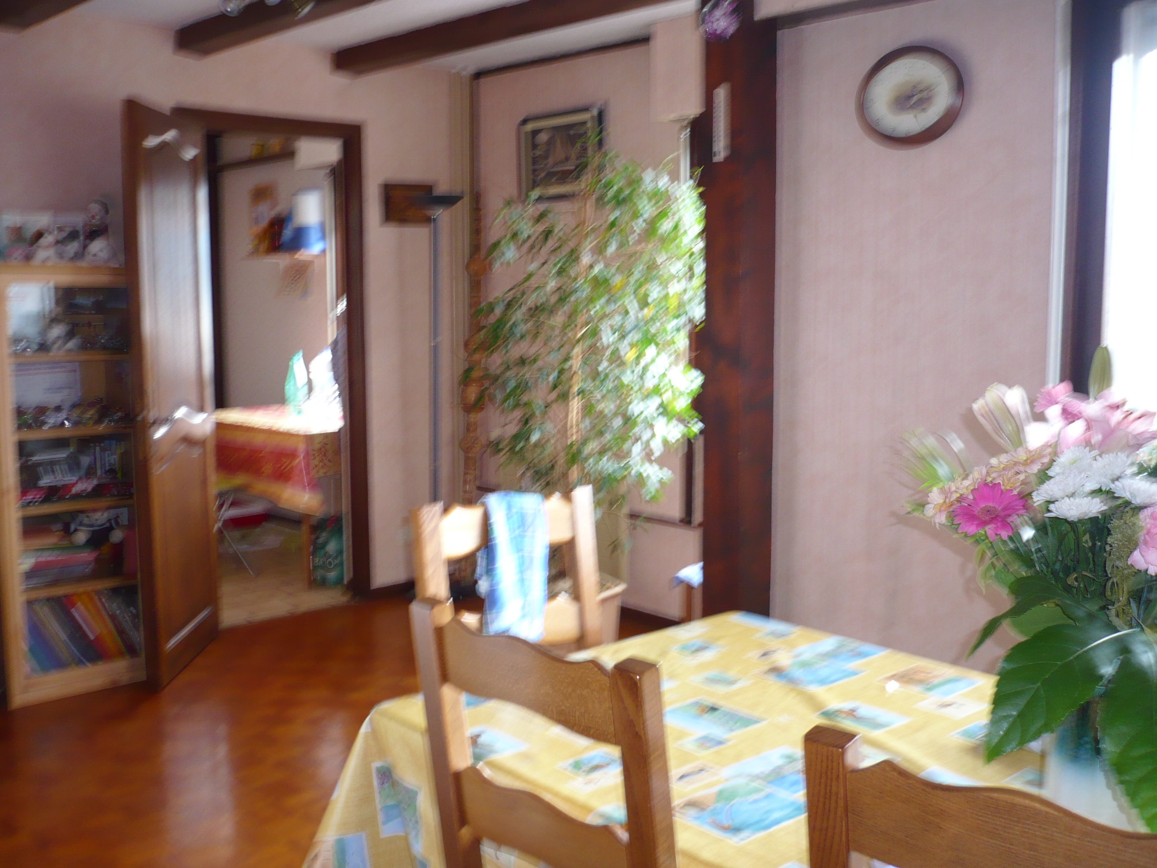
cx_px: 578
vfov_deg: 40.7
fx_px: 1170
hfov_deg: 52.6
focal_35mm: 35
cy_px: 434
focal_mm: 5.8
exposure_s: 1/13
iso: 100
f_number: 2.8
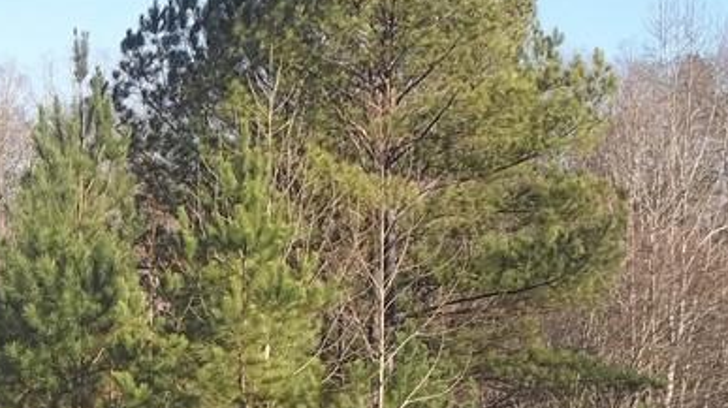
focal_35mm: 127
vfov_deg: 9.3
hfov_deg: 16.7
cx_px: 96
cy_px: 619
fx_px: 2450
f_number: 4.5
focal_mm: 7.8
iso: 80
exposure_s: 1/250
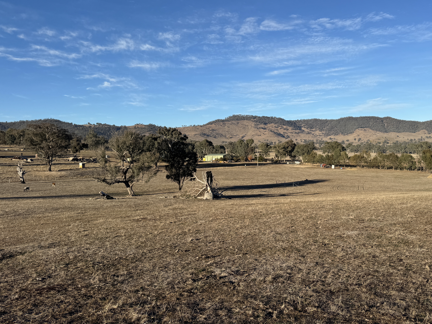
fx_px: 374
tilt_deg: +1.2
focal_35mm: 30
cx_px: 261
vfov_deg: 46.7
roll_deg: +2.1
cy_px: 144
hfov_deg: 59.4
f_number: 1.78
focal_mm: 6.76
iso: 80
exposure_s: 1/4310
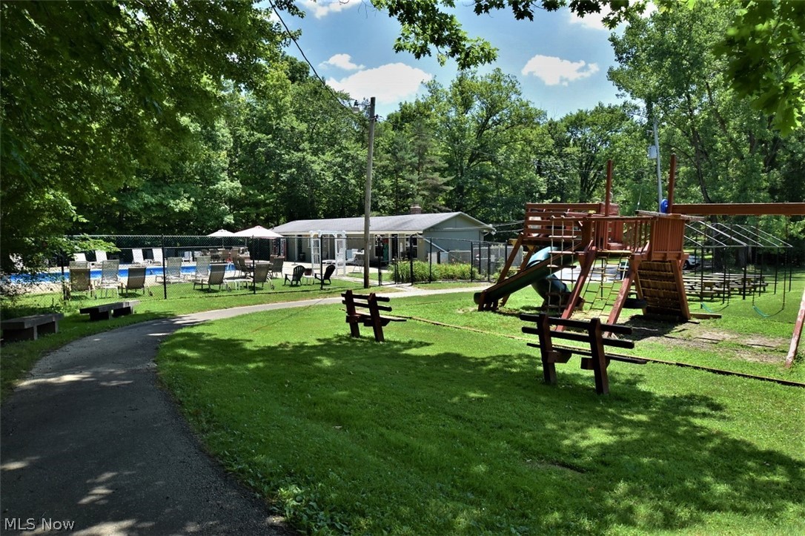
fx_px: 536
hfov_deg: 73.8
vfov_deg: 53.1
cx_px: 402
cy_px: 268
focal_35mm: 24
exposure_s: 1/100
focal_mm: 16
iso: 200
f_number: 16
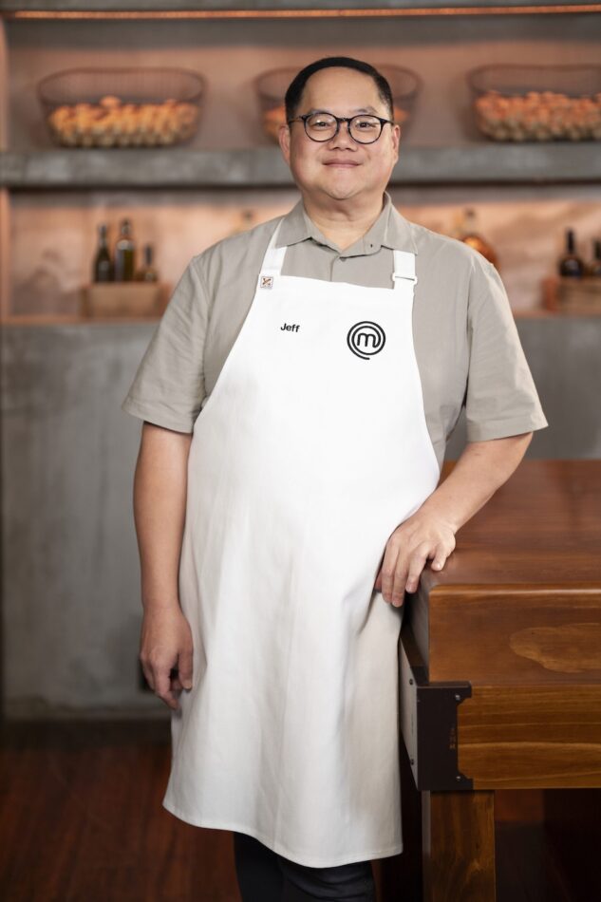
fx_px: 1252
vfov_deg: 39.6
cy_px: 451
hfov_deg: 27.0
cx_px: 300
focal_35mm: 50
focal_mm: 50
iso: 400
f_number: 1.2
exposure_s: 1/160
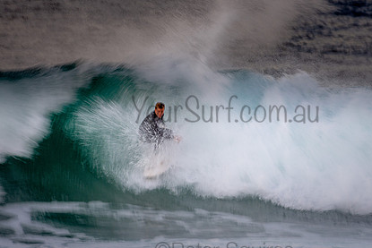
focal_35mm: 1048
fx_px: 10833
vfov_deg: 1.3
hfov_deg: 2.0
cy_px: 102
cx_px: 224
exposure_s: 1/20
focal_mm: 500
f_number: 6.3
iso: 100
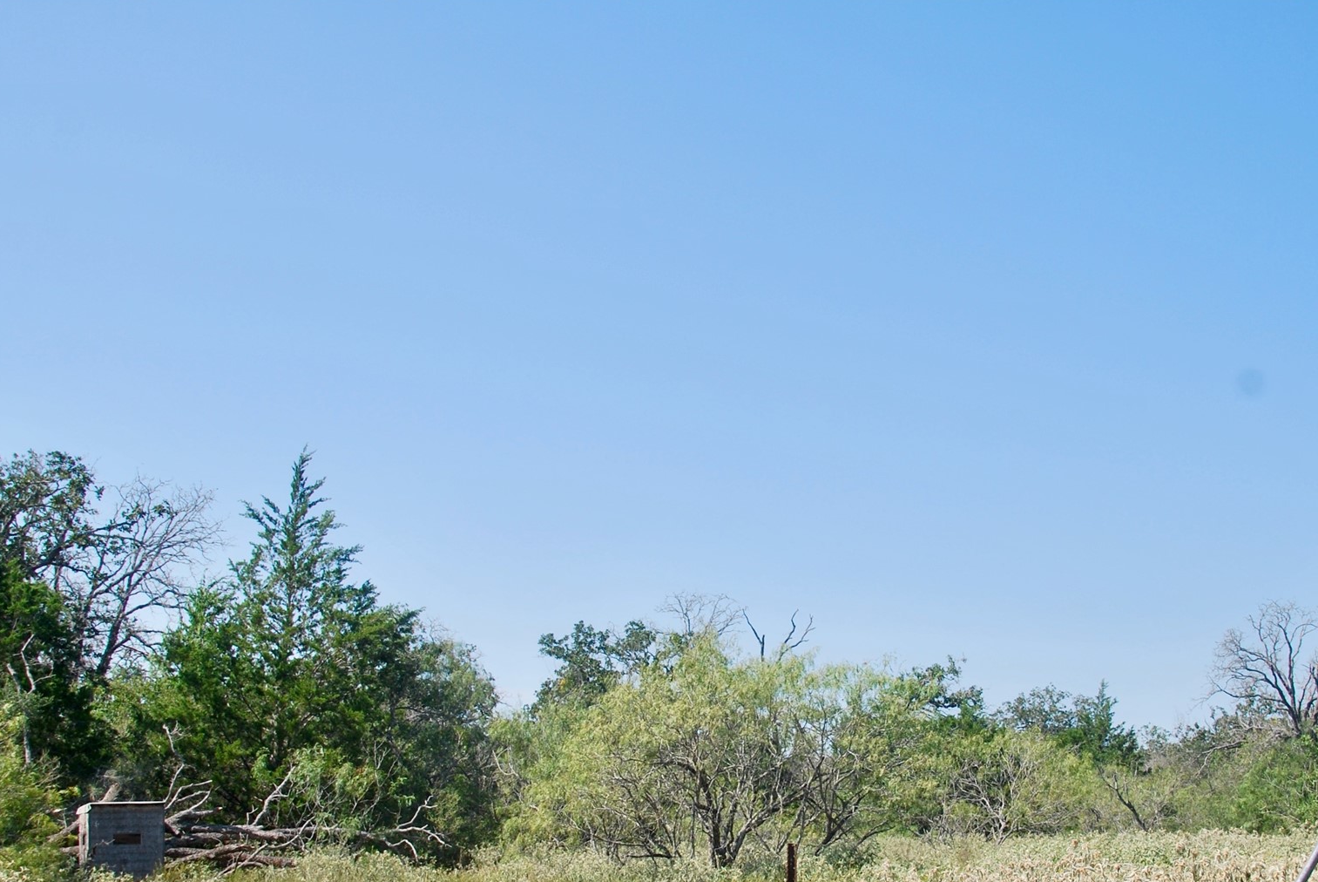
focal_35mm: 54
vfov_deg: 25.0
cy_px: 623
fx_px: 1968
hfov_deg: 36.8
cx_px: 812
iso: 100
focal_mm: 25
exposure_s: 1/250
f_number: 8
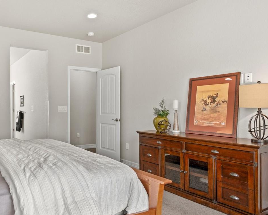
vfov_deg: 53.2
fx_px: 214
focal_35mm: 27
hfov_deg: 60.9
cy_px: 110
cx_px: 70
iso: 400
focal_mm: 17
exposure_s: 1/8
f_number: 8
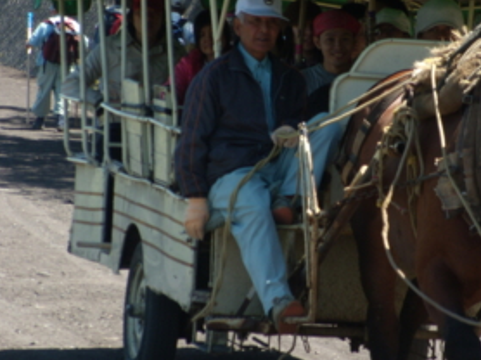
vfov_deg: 5.7
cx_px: 344
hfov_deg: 7.6
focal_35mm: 259
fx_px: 3596
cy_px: 175
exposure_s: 1/200
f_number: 4.5
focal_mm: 32
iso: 80
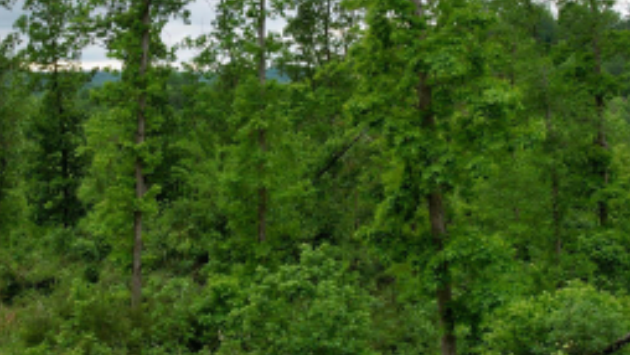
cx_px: 228
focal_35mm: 68
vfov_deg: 17.7
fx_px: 1136
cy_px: 97
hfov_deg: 30.8
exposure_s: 1/500
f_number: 2.8
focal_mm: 8.38
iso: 100
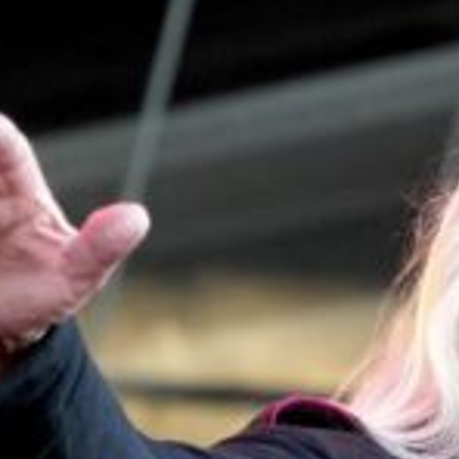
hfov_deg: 1.9
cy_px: 509
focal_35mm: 935
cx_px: 698
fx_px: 14030
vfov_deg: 1.9
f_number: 5.6
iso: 2000
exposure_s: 1/250
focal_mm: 141
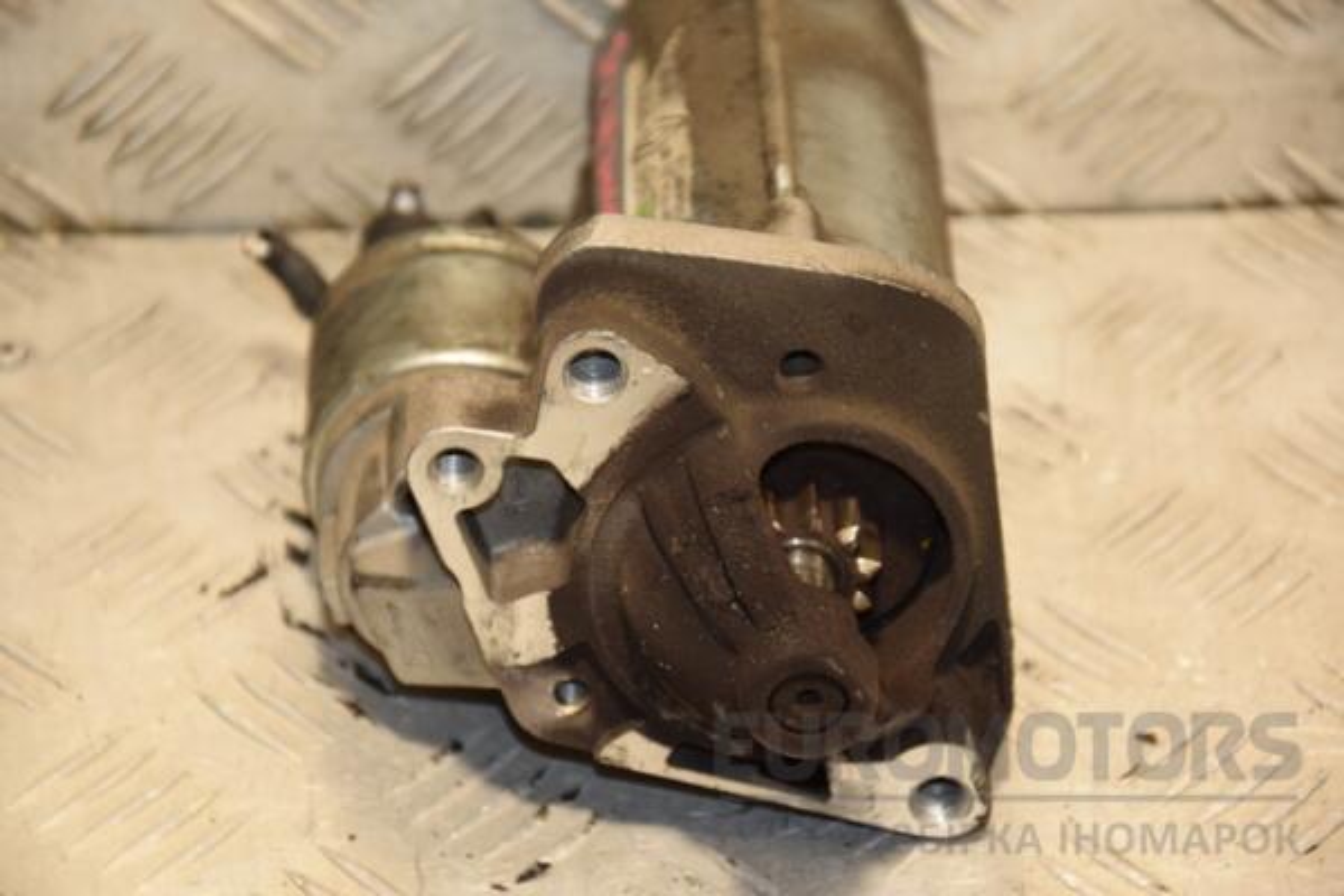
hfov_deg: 13.0
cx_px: 672
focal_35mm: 158
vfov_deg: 8.7
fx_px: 5880
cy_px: 448
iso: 800
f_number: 5.6
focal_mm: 105
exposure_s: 1/80
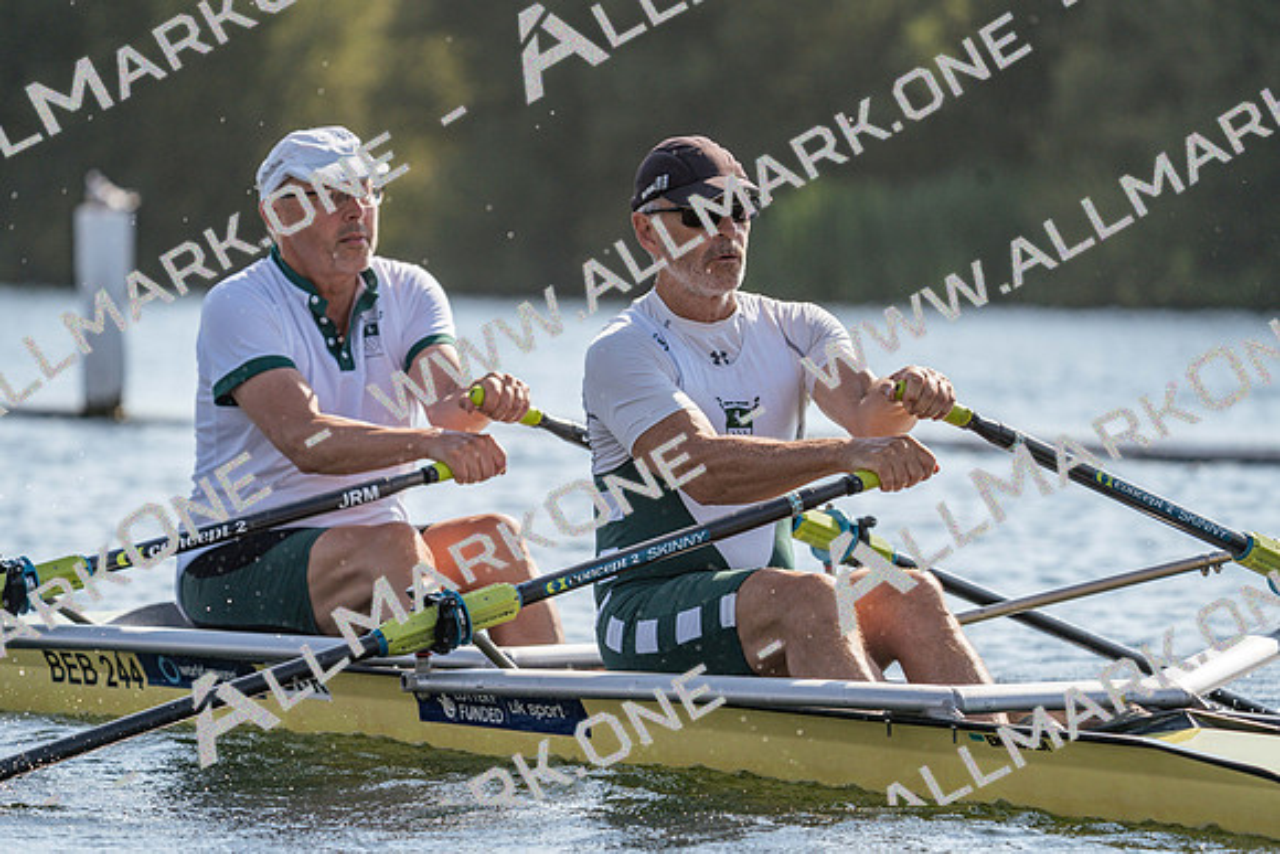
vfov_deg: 4.7
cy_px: 427
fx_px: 10491
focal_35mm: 295
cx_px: 640
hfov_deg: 7.0
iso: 250
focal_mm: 295
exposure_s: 1/1600
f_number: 5.6
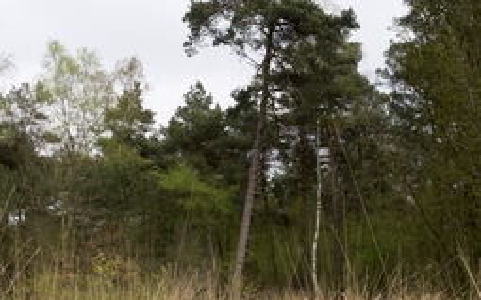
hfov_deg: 37.5
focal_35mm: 54
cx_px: 215
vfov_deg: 23.5
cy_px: 254
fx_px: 707
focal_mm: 18
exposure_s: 1/500
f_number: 9
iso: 400
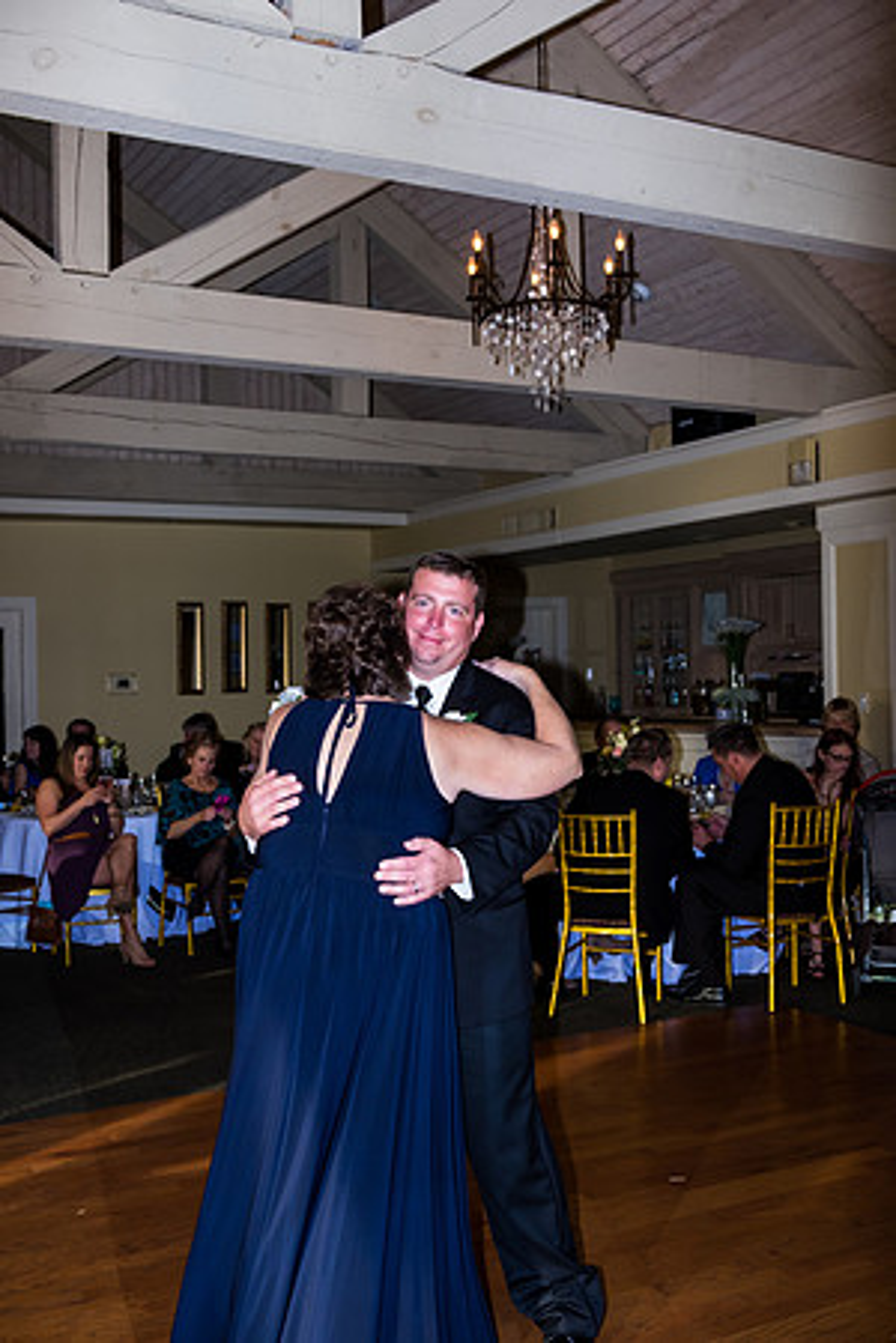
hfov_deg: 36.9
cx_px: 448
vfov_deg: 53.1
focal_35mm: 36
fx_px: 1344
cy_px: 672
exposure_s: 1/250
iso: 800
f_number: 3.2
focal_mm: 24.3
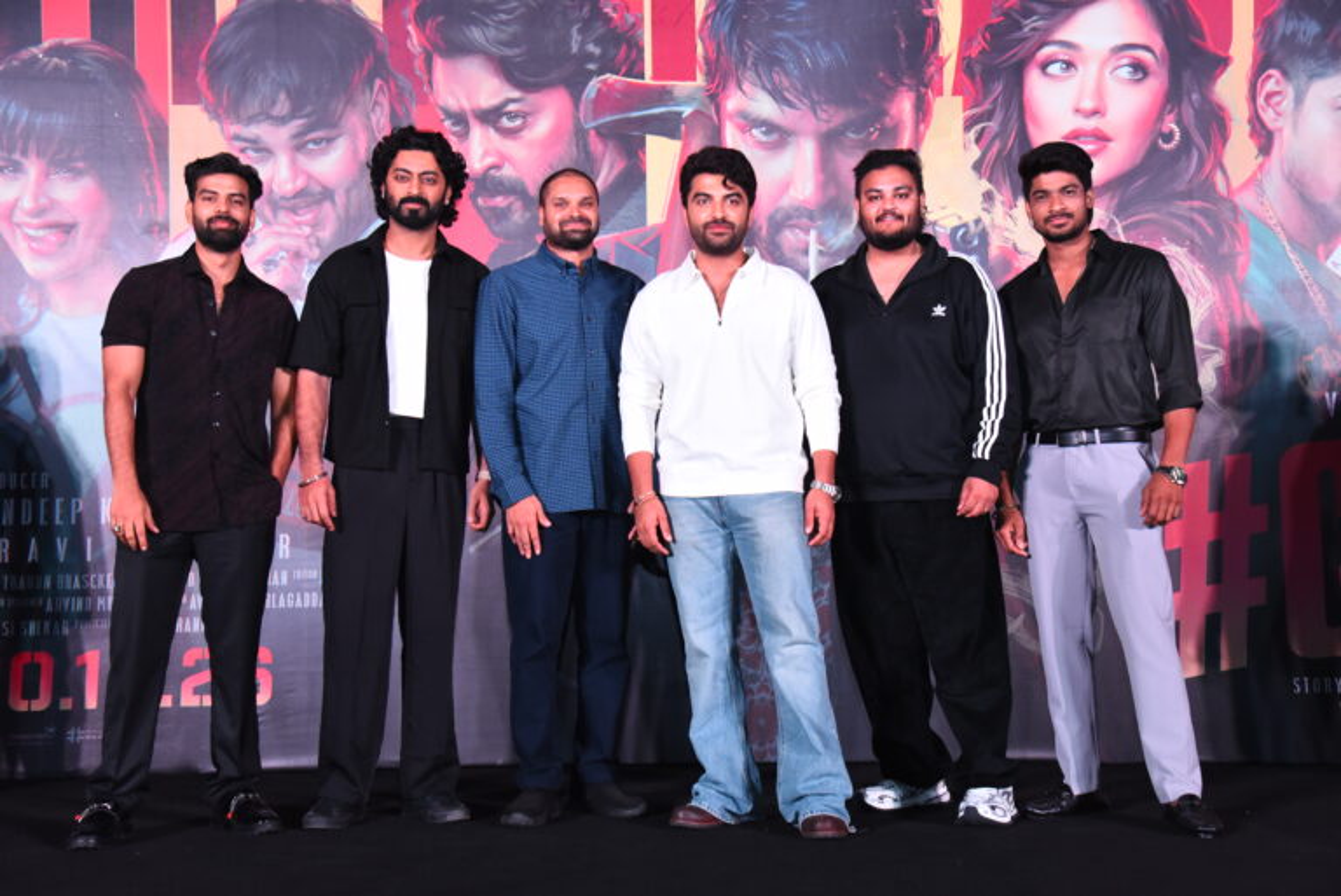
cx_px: 670
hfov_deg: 41.1
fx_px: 1789
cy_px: 448
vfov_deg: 28.1
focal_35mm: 48
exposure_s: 1/125
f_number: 4.5
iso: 2500
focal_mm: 48
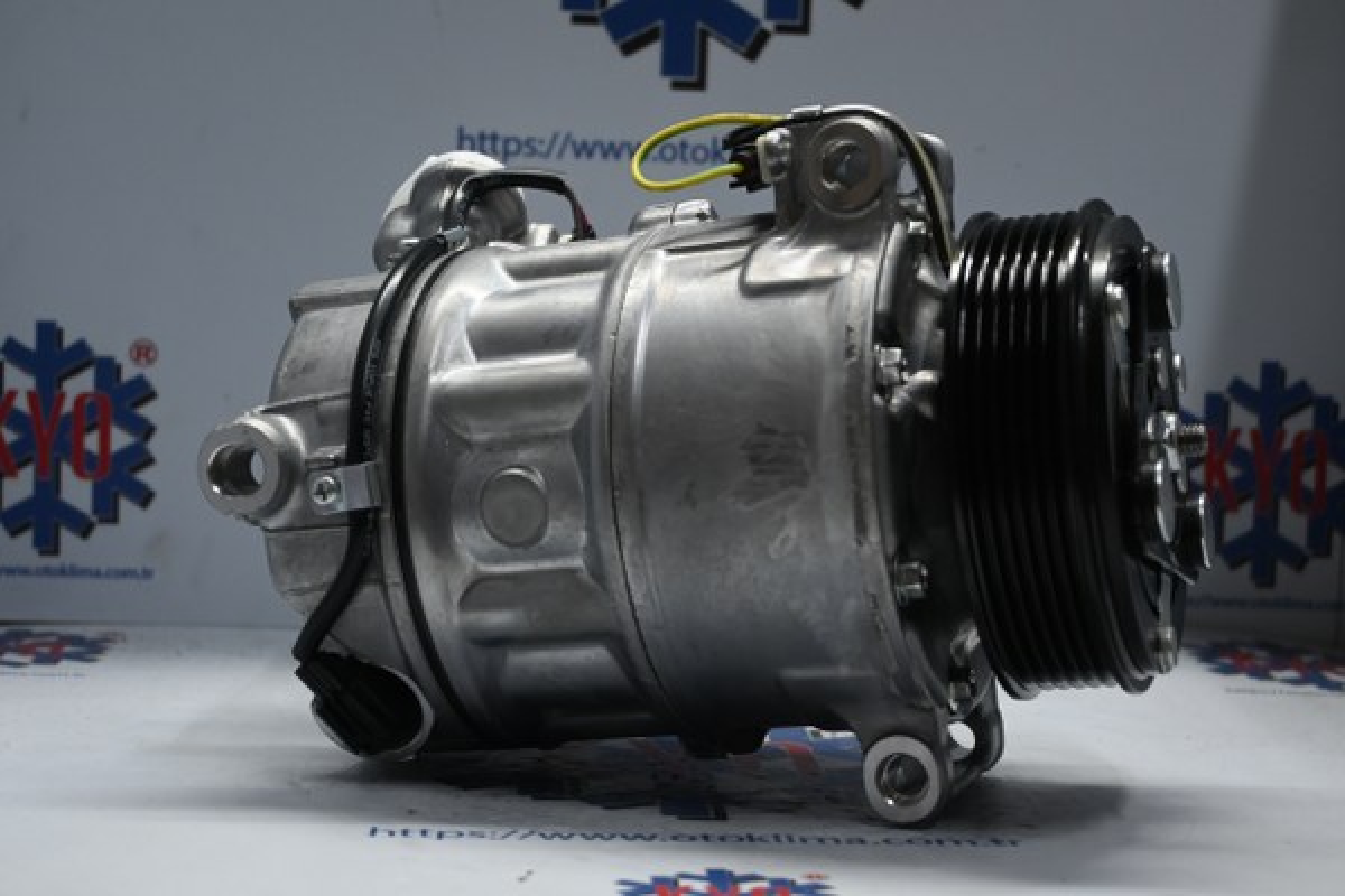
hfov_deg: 31.2
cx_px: 672
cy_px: 448
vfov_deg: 21.1
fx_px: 2410
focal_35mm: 64
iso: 900
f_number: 6
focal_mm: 43
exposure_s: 1/60
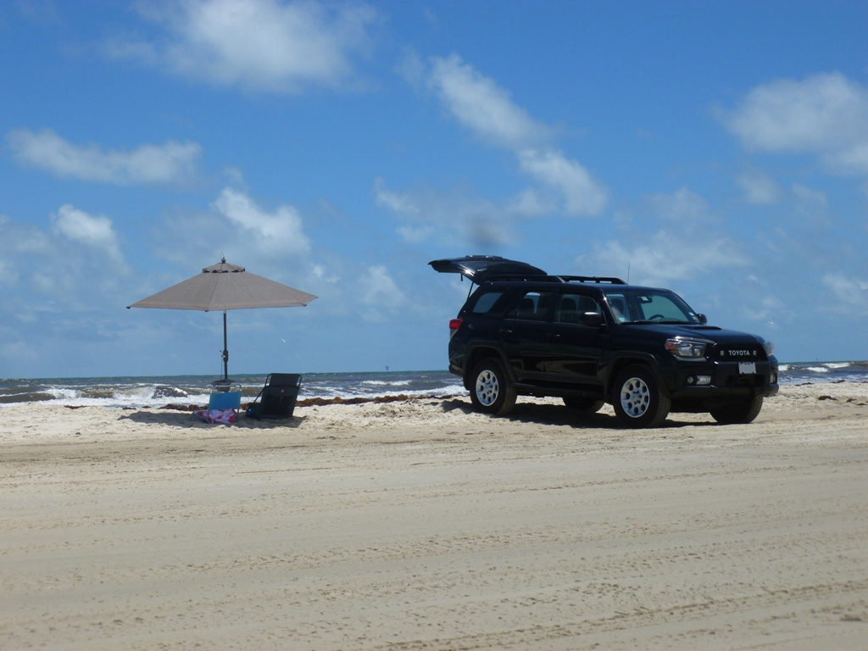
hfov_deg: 31.7
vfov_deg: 24.0
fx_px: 1530
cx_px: 434
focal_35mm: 61
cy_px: 326
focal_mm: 10.9
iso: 100
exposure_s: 1/1300
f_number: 4.1
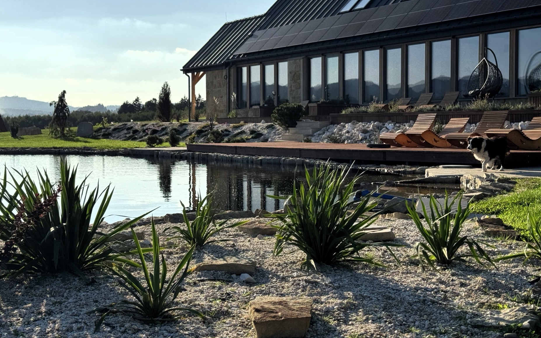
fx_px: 811
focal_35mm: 55
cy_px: 145
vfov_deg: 23.5
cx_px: 250
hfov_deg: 36.9
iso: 80
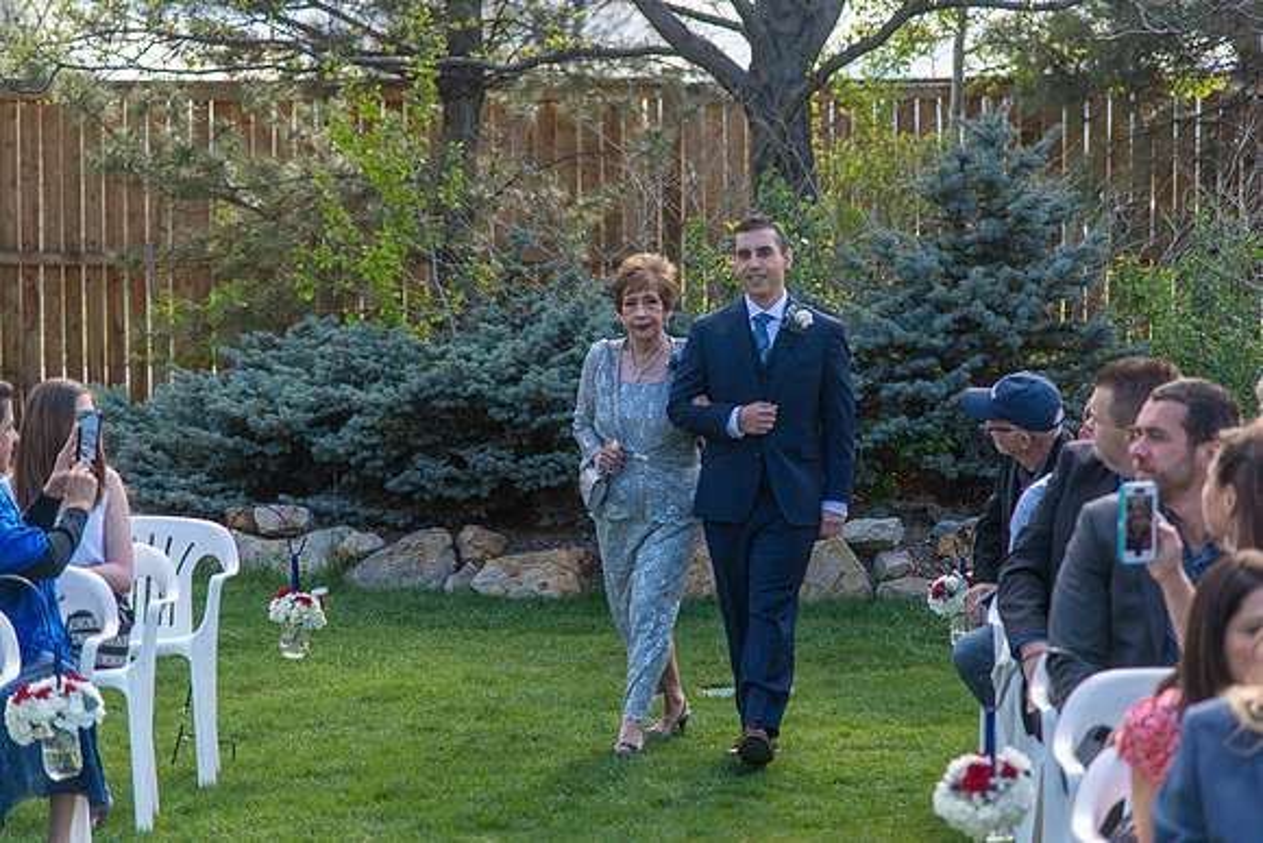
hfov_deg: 19.5
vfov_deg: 13.0
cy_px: 422
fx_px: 3684
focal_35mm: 105
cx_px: 632
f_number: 4
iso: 64
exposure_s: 1/200
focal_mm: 105
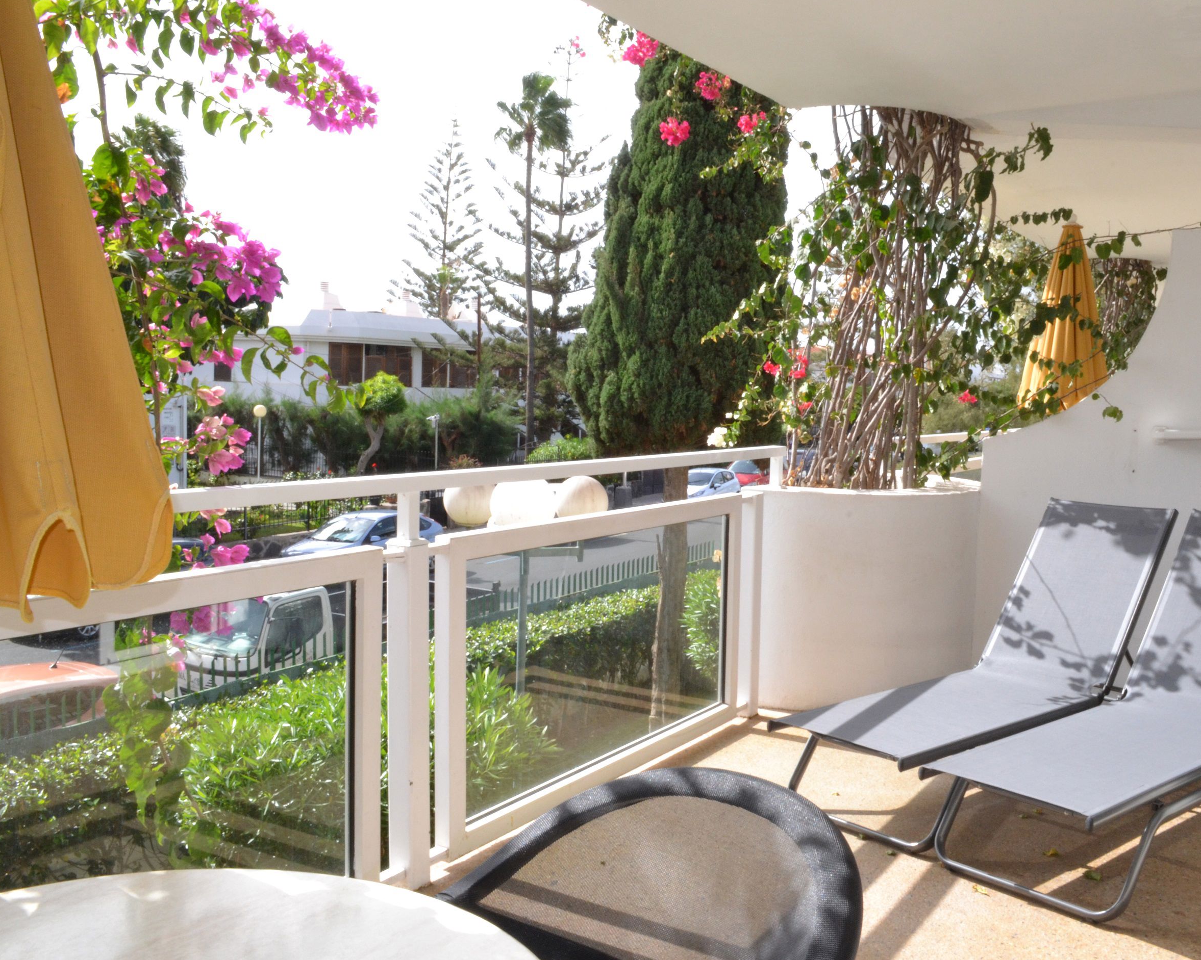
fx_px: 1102
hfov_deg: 56.9
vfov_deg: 47.1
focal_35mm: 31
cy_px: 486
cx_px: 691
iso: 1000
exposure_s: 1/60
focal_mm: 18
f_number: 3.5
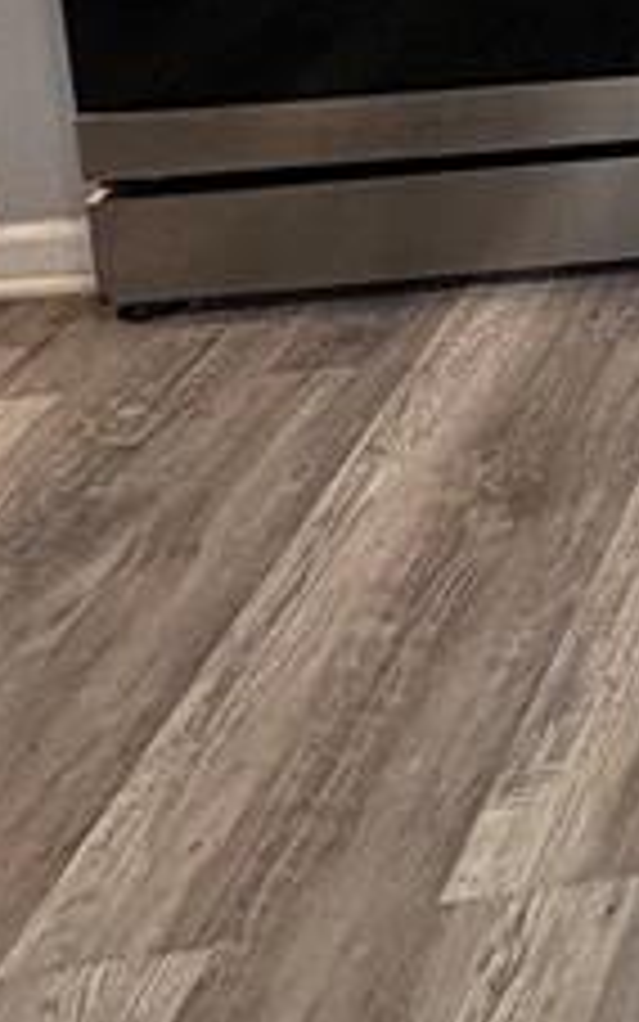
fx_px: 1866
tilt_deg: -11.5
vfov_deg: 23.2
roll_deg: +0.6
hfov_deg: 13.2
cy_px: -594
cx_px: 1629
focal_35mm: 67
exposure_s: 1/60
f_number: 2.2
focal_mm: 2.22
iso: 160
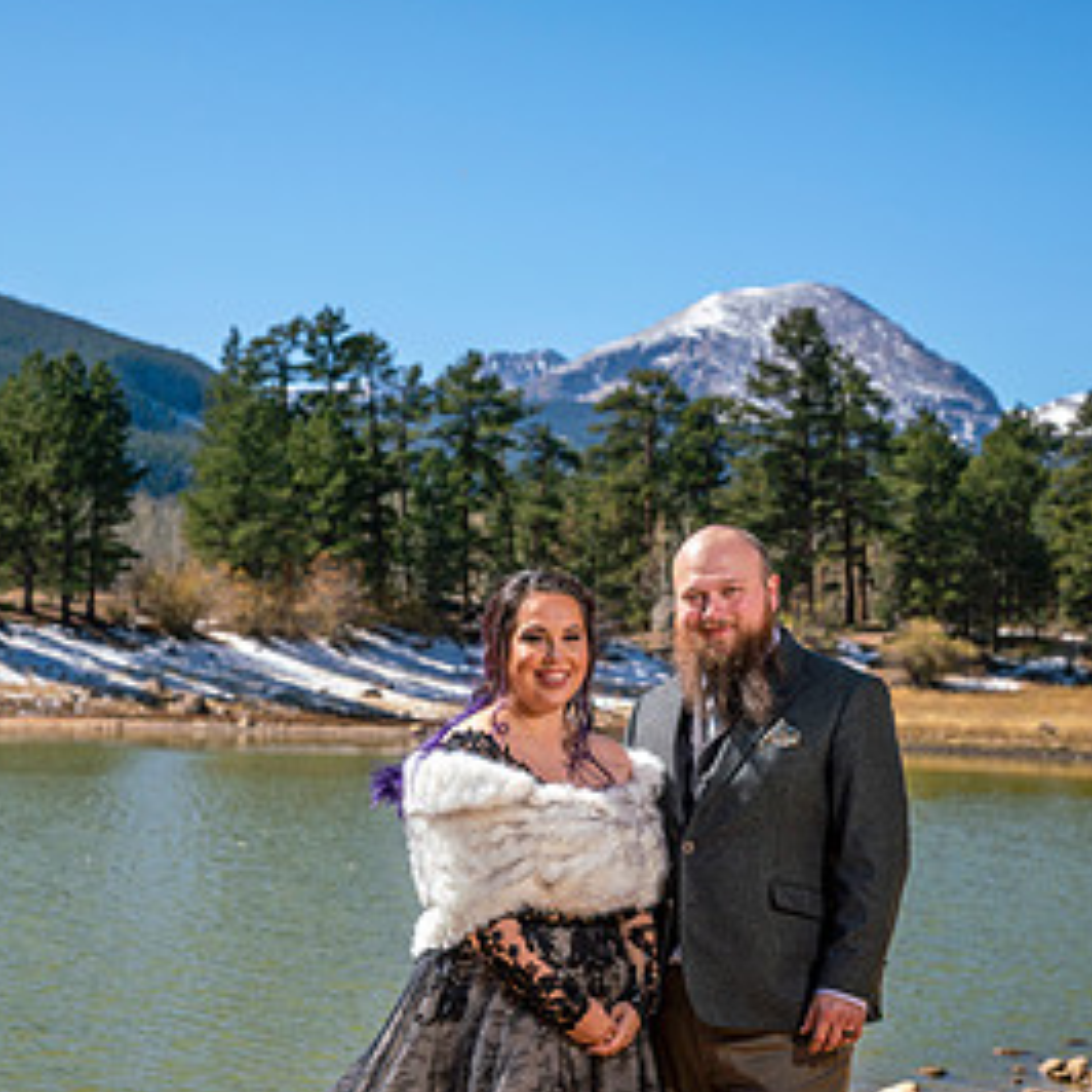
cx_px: 493
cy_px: 895
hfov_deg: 24.0
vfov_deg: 23.6
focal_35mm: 72
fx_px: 2570
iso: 100
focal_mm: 50
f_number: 5.6
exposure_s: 1/640
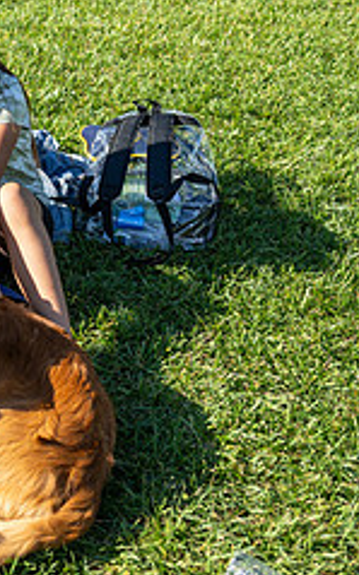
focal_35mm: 69
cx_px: -56
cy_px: 154
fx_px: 1082
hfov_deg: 18.0
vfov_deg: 29.4
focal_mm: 24
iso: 90
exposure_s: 1/1000
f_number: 2.8
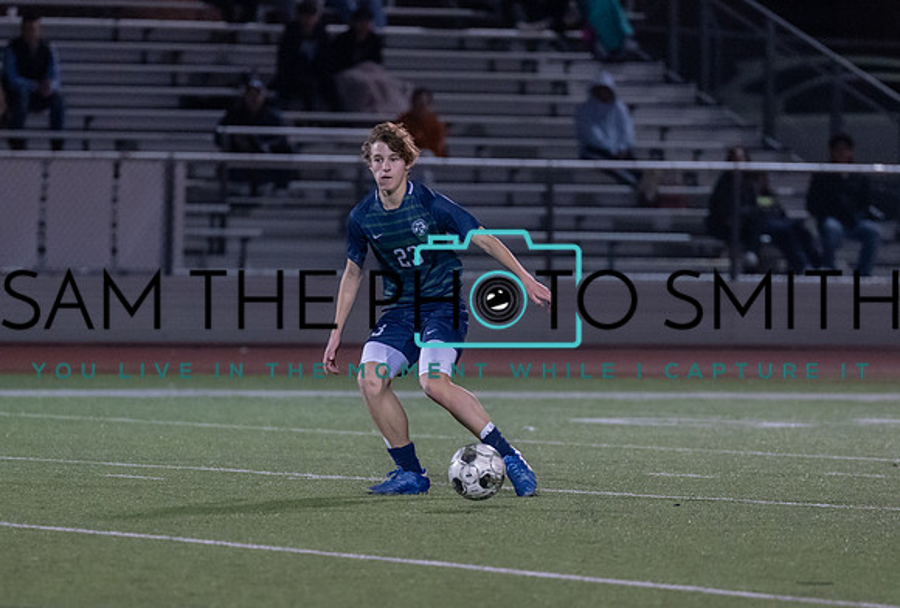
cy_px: 344
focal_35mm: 373
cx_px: 458
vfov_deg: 3.7
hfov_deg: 5.5
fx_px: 9375
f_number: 2.8
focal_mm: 200
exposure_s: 1/1000
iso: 3200
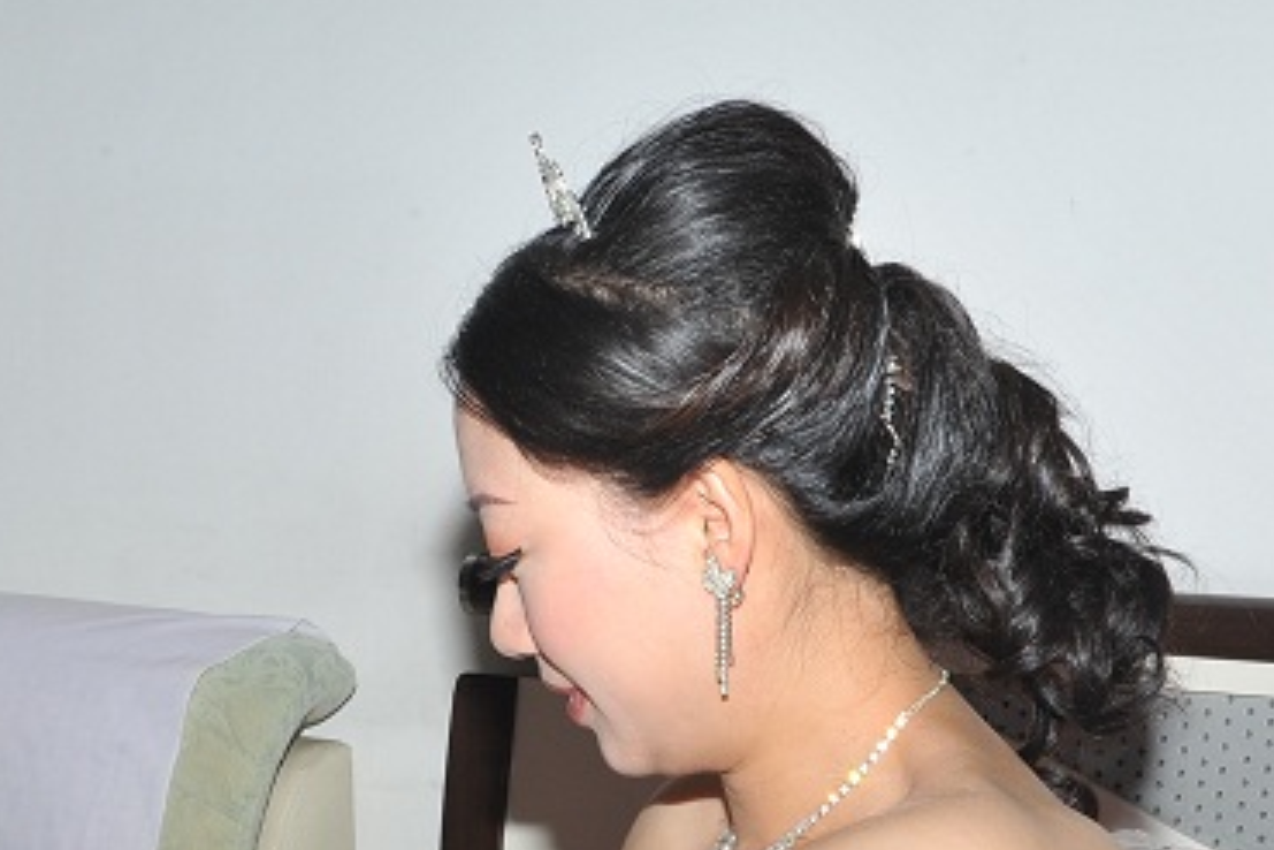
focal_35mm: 101
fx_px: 3574
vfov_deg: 13.5
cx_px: 190
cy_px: 653
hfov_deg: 19.9
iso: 500
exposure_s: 1/60
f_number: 18
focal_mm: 45
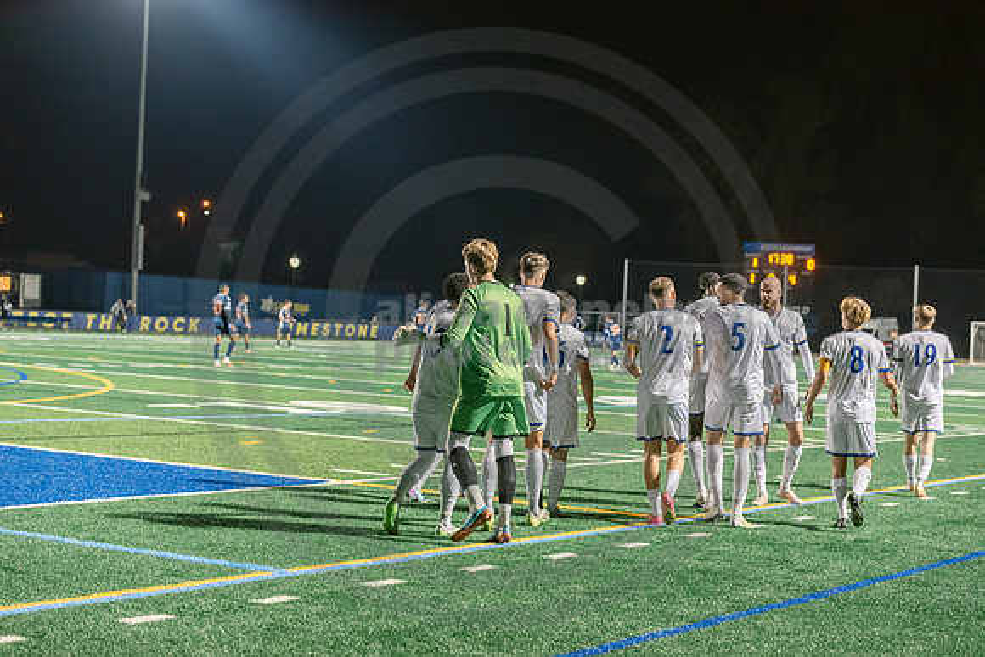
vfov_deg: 19.5
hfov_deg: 28.8
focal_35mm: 70
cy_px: 328
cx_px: 492
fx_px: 1916
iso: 2500
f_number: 3.5
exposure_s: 1/320
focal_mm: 70
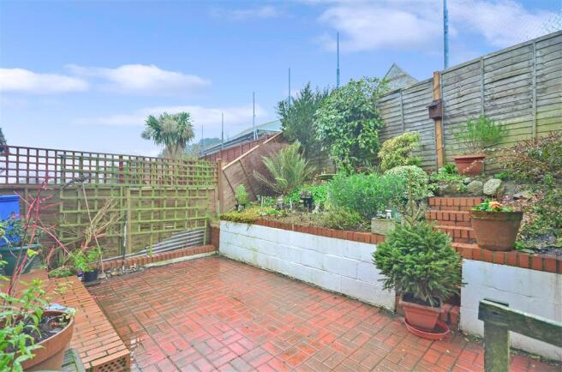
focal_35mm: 18
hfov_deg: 90.1
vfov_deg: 67.1
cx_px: 281
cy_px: 186
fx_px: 280
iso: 200
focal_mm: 12
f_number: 5.6
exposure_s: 1/10
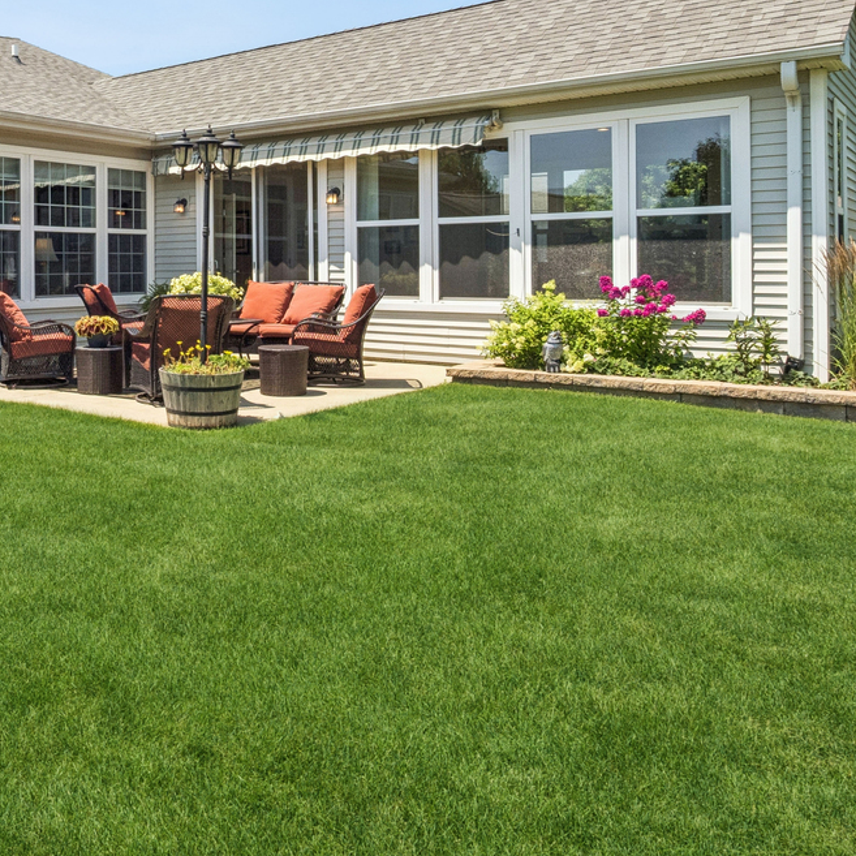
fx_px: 867
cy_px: 211
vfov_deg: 50.3
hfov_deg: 48.6
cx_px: 137
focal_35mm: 31
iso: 400
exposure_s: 1/640
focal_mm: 8
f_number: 8
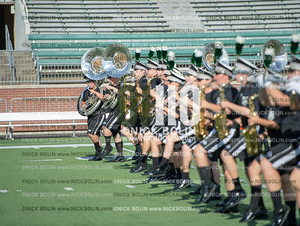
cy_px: 113
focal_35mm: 218
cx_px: 159
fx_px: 1891
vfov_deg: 6.8
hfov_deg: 9.1
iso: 160
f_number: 2.8
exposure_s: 1/2000
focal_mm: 200
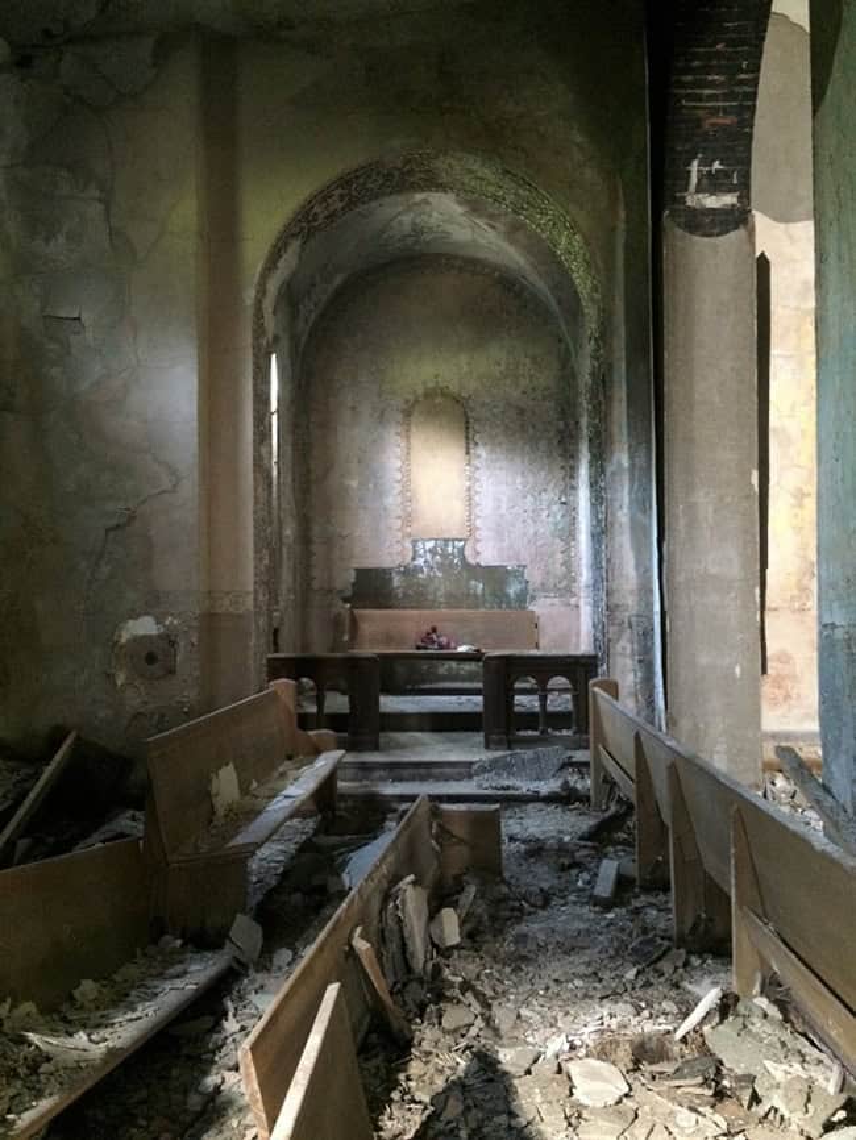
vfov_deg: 61.6
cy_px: 570
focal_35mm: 29
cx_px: 428
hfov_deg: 48.2
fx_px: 956
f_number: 2.2
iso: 320
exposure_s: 1/15
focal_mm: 4.2
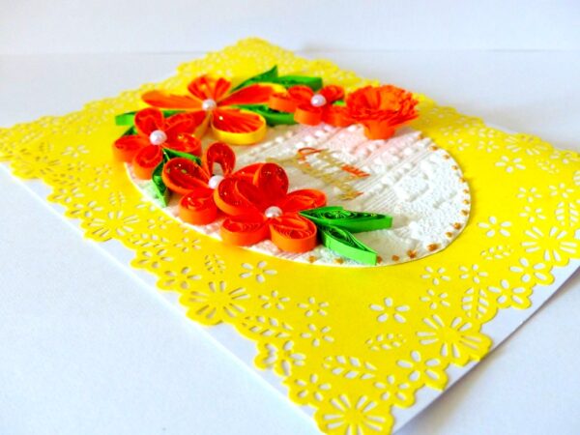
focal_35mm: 39
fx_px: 653
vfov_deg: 36.8
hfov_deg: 47.9
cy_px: 218
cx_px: 290
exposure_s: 1/40
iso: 400
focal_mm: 7
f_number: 2.8
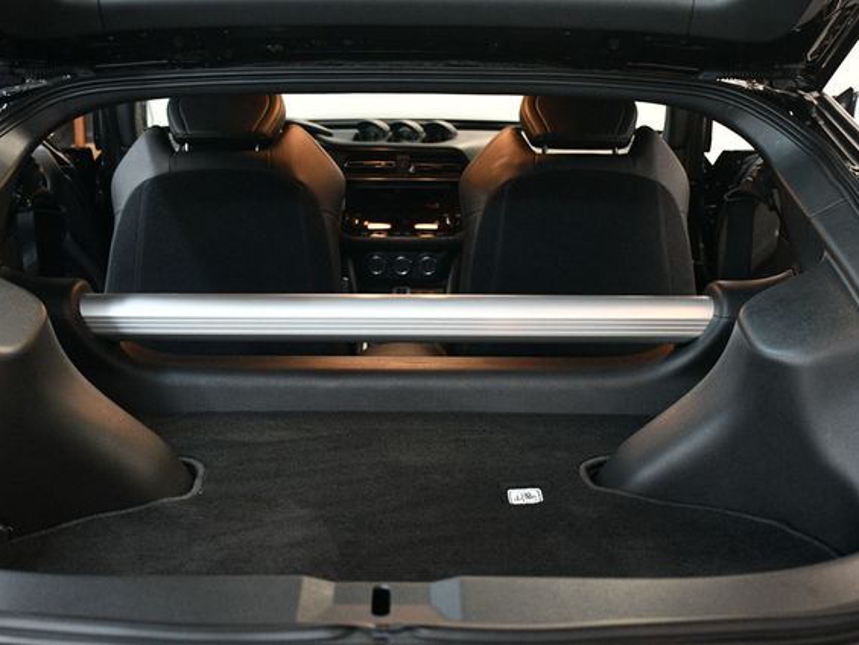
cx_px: 412
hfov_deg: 38.9
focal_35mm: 49
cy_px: 322
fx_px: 1216
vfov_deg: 29.7
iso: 3200
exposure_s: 1/60
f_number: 4
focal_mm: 30
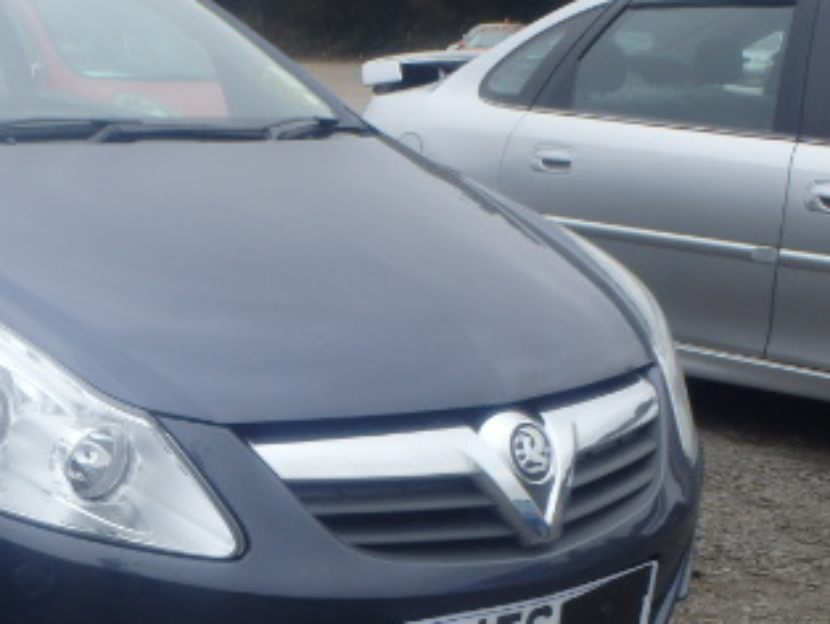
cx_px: 16
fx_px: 1368
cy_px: 442
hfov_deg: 31.4
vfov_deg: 25.5
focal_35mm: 57
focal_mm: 5
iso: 125
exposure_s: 1/320
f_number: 3.9
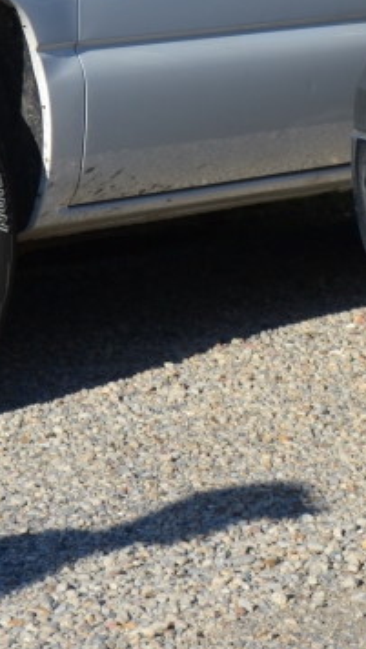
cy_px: -51
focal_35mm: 248
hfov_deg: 4.9
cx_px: 517
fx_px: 4267
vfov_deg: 8.6
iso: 100
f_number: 8
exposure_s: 1/250
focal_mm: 55
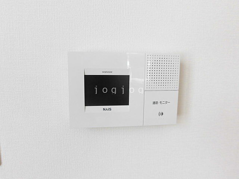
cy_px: 90
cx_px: 120
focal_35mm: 24
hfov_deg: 71.6
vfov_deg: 56.8
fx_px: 166
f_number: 3.1
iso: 125
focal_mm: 4.3
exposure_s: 1/80
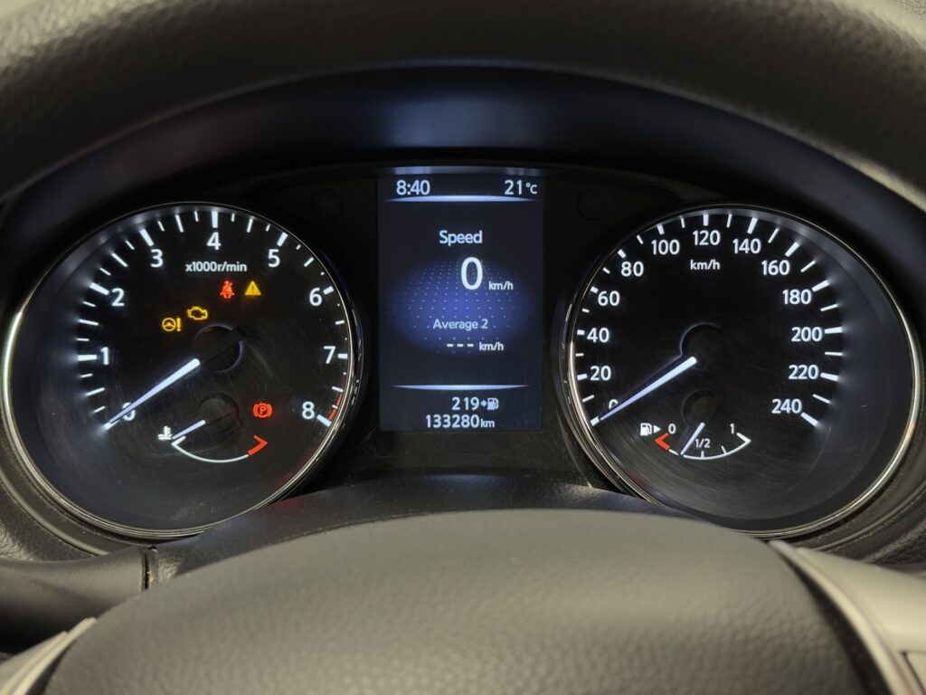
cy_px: 348
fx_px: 1284
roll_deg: -0.5
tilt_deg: -27.5
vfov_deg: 30.3
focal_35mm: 48
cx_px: 463
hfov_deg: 39.7
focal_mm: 6.76
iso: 250
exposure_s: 1/42
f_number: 1.78
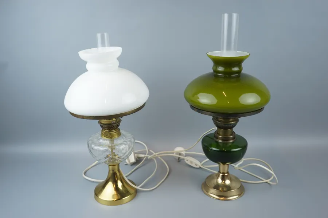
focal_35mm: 33
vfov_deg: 40.0
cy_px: 109
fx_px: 301
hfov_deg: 57.2
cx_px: 164
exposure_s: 1/60
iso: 100
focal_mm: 33
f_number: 4.5
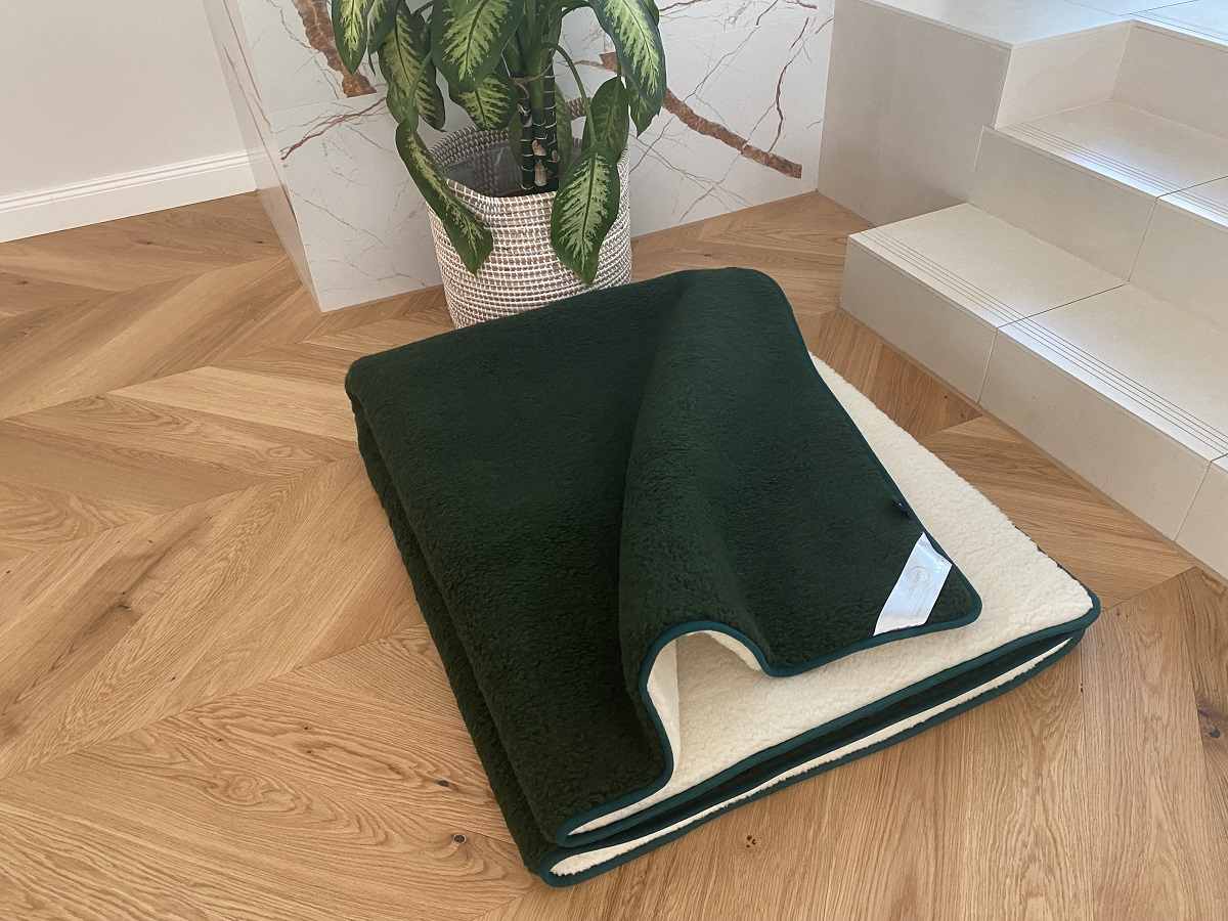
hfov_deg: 67.3
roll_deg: +2.7
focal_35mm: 26
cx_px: 614
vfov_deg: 53.1
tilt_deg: -39.3
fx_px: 922
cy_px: 460
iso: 250
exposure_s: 1/60
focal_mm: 4.25
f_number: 1.8
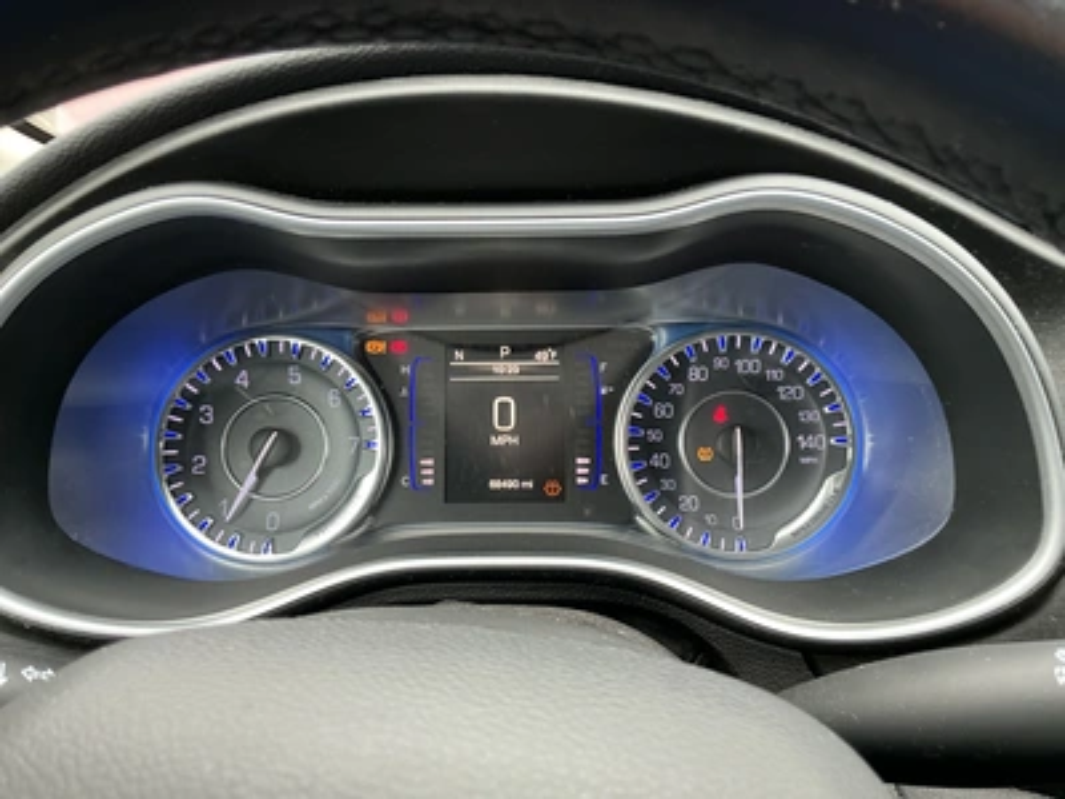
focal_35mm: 28
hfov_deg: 63.4
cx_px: 532
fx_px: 861
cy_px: 400
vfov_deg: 49.7
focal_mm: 3
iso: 64
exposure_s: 1/60
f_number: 1.8
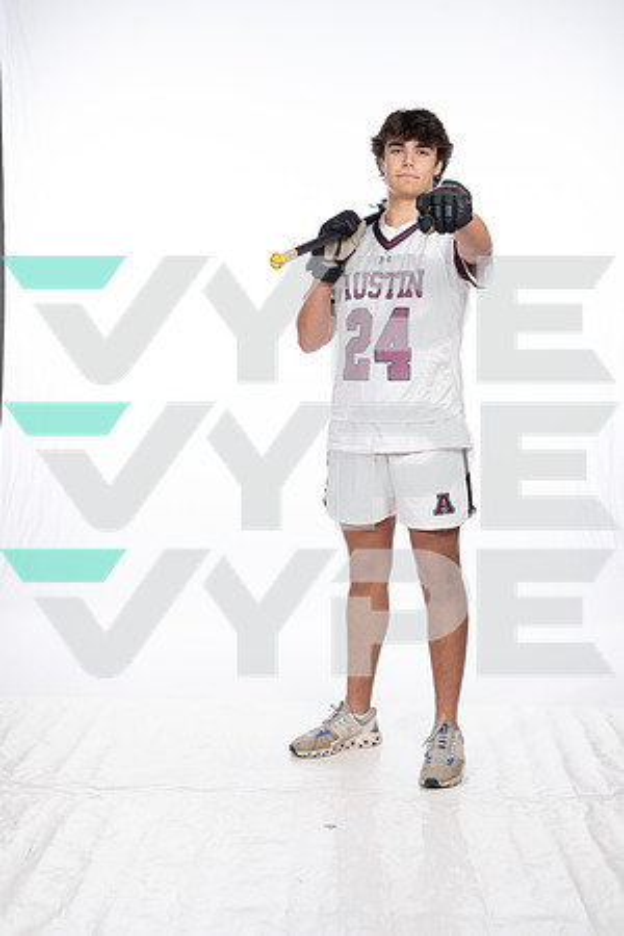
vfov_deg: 39.6
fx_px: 1300
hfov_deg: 27.0
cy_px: 468
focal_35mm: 50
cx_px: 312
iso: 640
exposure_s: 1/250
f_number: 7.1
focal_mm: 50
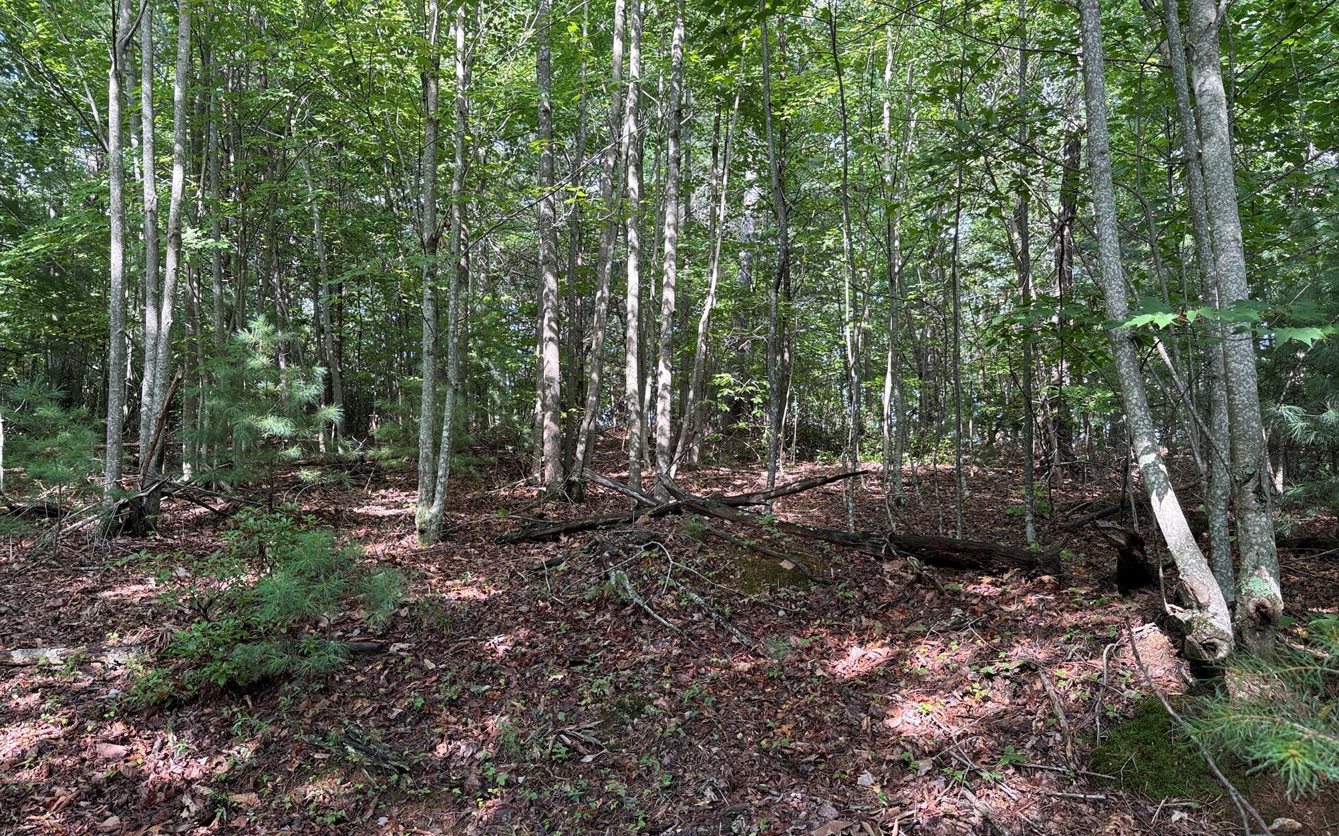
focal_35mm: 26
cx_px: 682
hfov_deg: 70.4
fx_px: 949
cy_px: 456
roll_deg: +0.1
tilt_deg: +7.0
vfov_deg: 47.5
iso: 125
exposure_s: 1/121
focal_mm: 6.76
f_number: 1.78
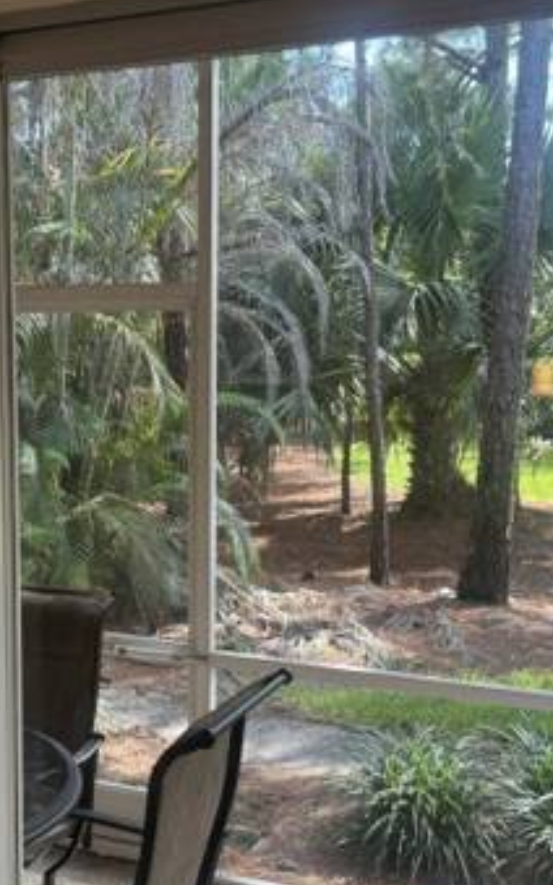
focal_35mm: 48
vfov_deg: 41.8
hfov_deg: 26.6
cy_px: 458
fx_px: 1157
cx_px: 157
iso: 125
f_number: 1.78
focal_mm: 6.76
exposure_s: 1/120
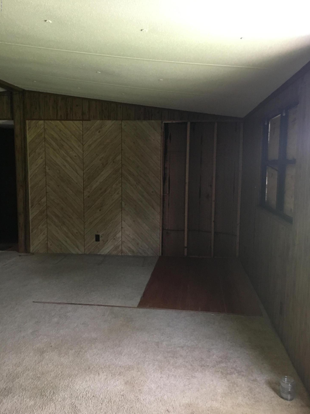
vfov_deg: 60.0
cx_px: 152
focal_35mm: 30
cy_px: 209
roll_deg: -2.0
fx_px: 358
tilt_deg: -6.1
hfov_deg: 46.8
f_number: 2.2
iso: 160
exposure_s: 1/30
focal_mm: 4.15
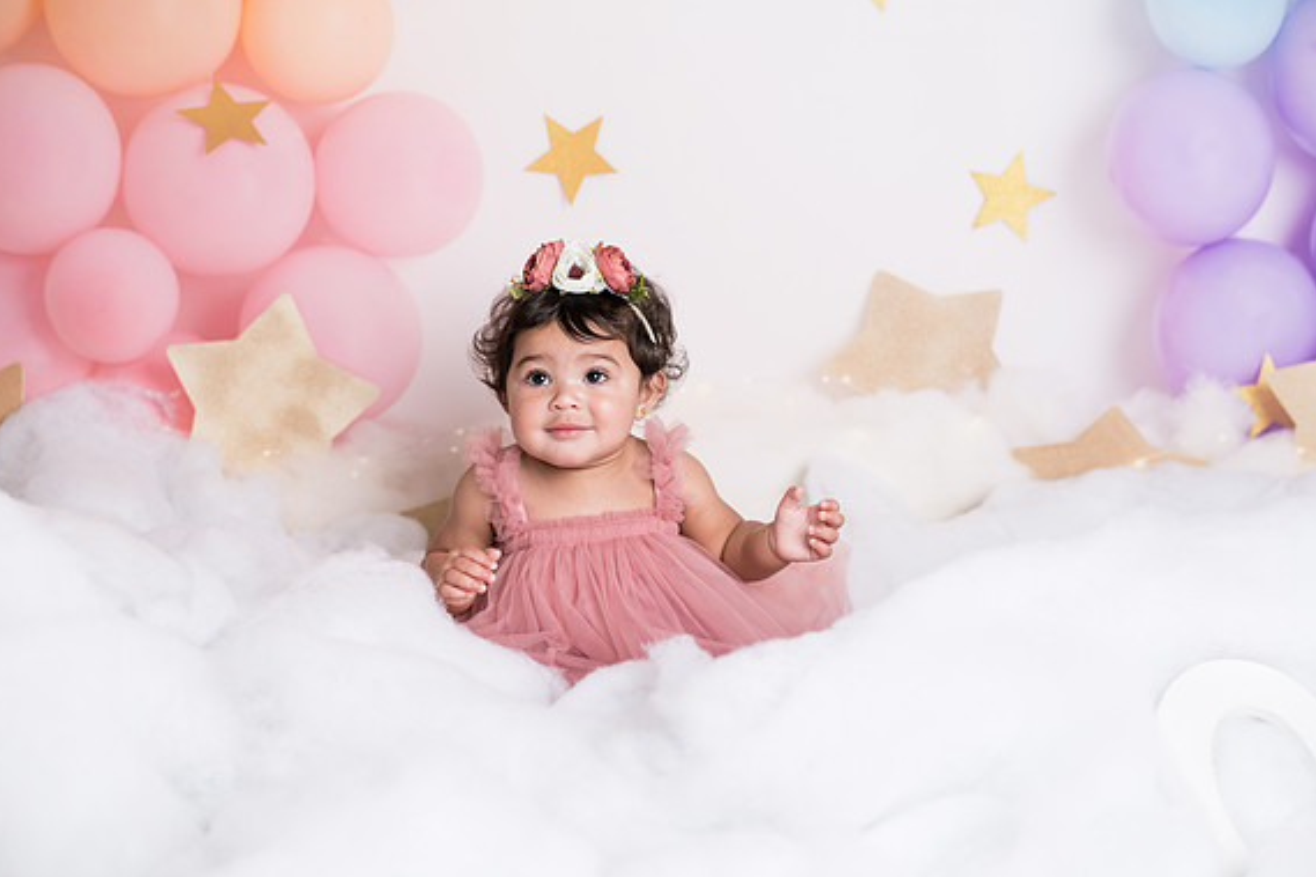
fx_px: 1864
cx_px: 655
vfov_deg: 26.5
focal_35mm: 51
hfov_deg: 38.9
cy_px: 445
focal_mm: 50
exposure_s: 1/200
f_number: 3.5
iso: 200
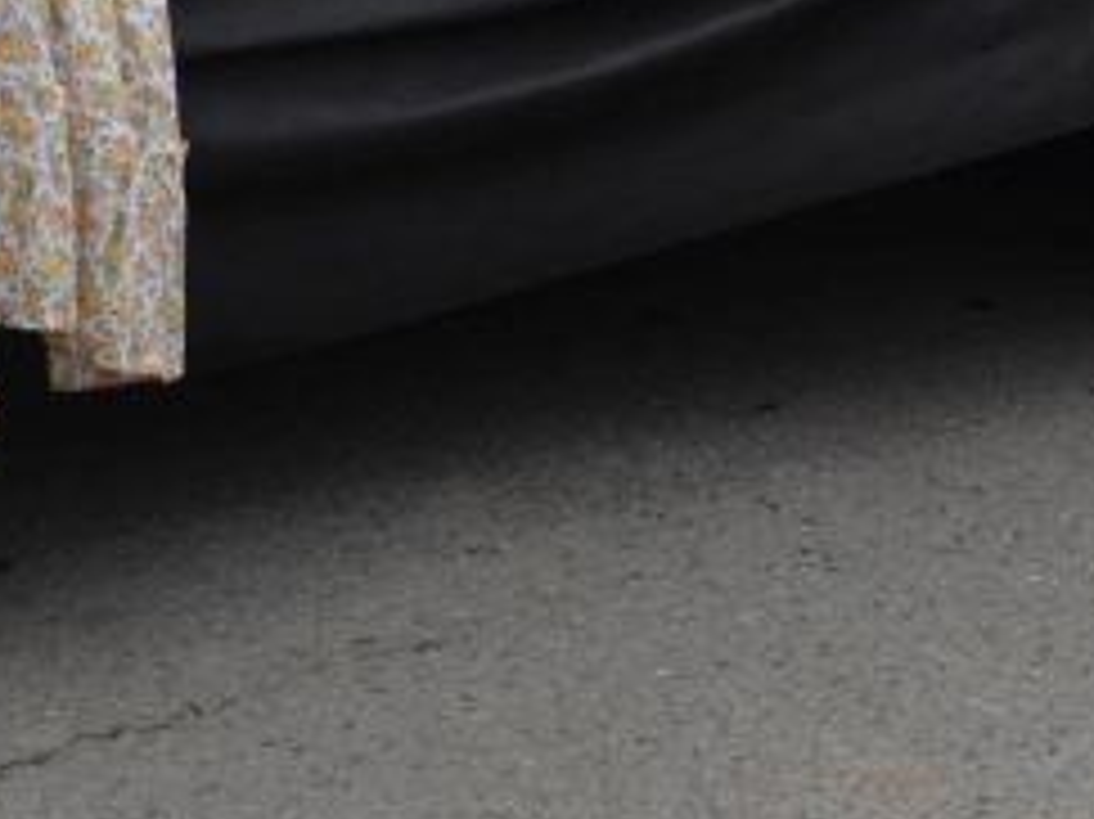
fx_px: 4486
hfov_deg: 13.9
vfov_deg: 9.9
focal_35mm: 142
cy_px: -626
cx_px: 459
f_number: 7.1
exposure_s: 1/200
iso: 200
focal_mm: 24
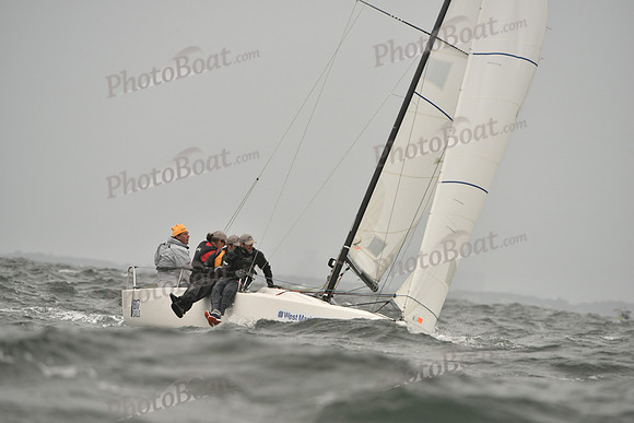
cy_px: 212
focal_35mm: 400
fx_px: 7046
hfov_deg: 5.2
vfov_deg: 3.4
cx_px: 317
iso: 400
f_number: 7.1
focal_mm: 400
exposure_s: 1/1250
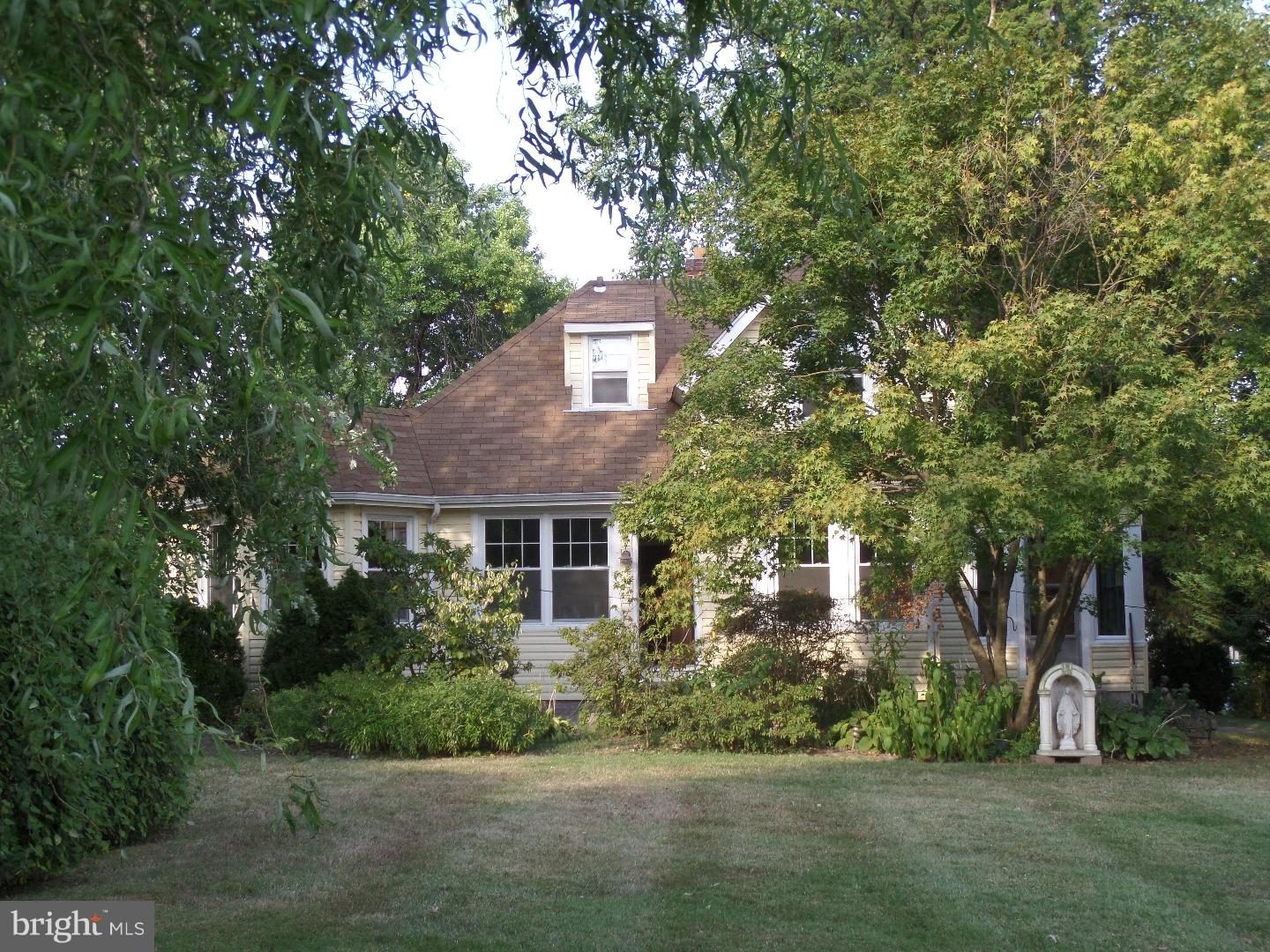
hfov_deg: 36.2
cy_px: 476
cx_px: 635
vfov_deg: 27.5
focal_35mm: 53
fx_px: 1944
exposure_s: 1/125
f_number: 3.8
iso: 100
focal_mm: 8.7
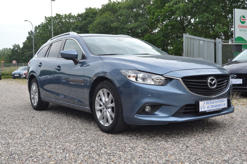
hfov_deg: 46.4
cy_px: 82
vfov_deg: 31.9
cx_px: 124
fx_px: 288
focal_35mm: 42
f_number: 6.3
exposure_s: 1/160
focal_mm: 28
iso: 100
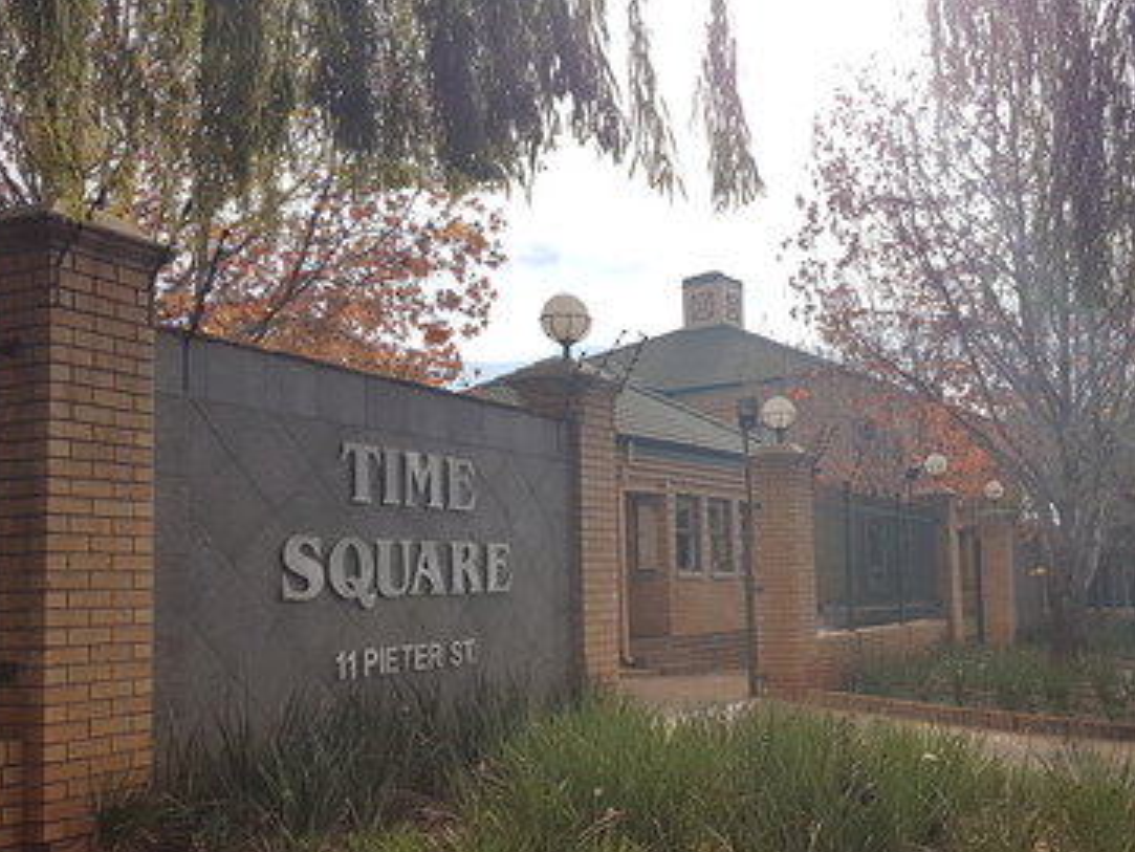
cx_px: 745
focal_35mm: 36
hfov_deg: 50.5
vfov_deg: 39.6
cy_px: 486
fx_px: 1181
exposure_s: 1/1944
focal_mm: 4.2
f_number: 1.7
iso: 40
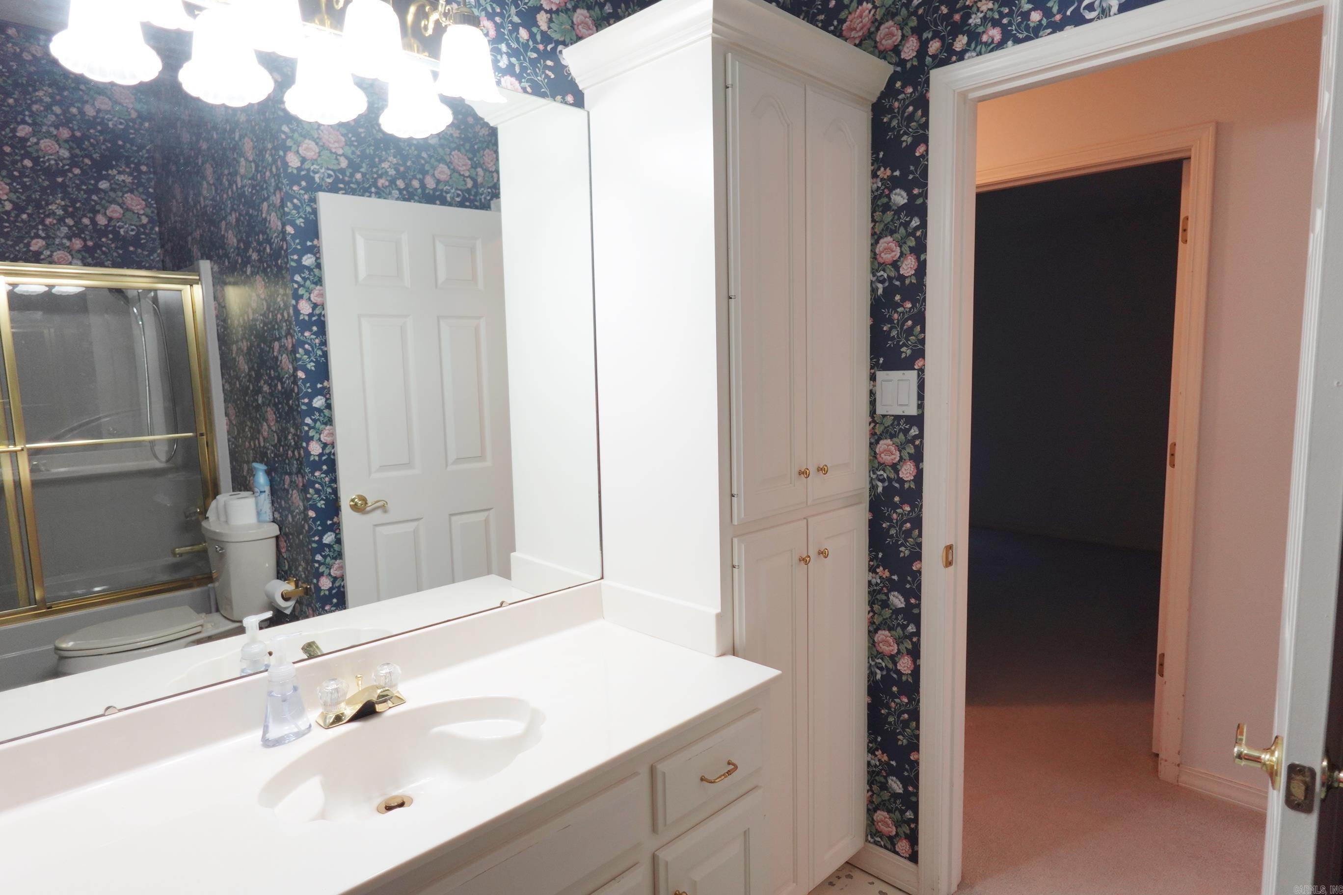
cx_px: 672
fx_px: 746
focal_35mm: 20
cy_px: 448
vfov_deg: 61.9
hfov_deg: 84.0
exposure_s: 1/100
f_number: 2
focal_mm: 7.6
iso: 125
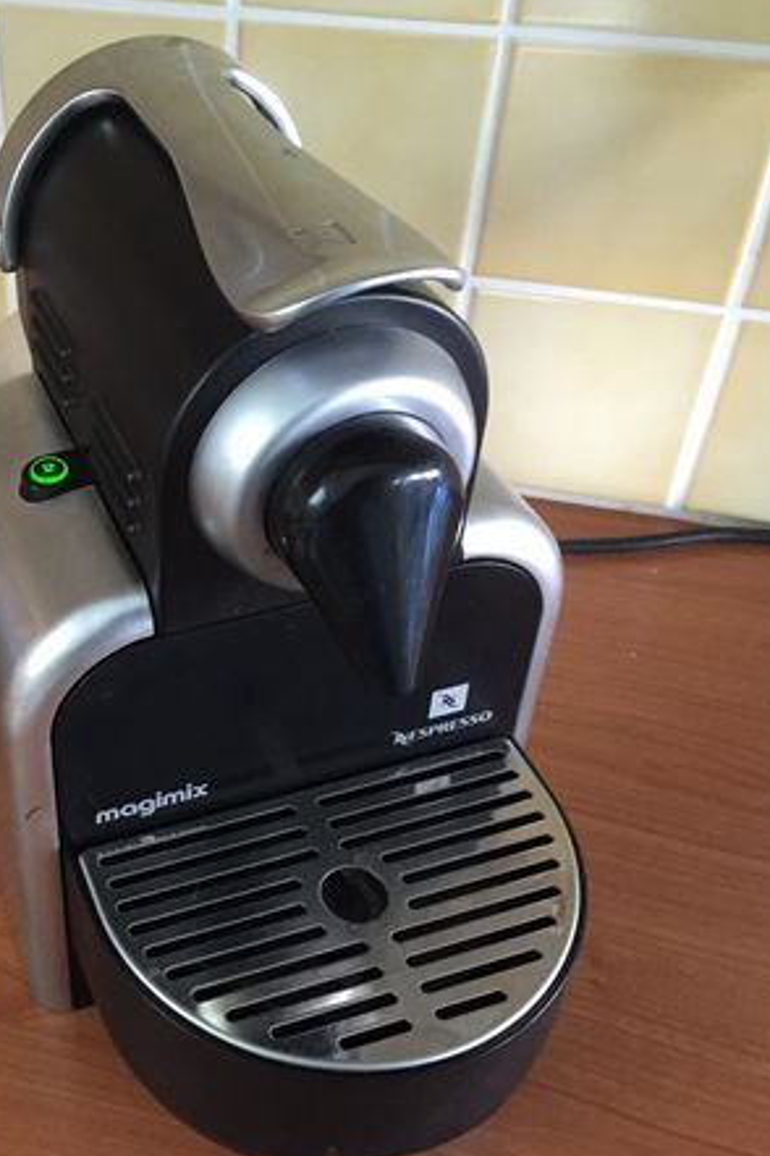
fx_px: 1315
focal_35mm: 41
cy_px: 582
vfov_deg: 47.4
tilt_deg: -41.8
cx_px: 81
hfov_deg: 31.2
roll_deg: +3.1
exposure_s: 1/17
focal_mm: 4.15
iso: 320
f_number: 2.2
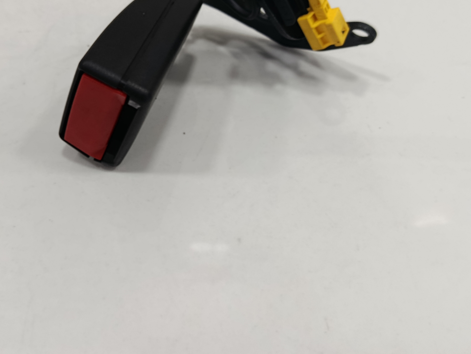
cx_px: 181
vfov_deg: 41.3
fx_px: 463
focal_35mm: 34
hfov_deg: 53.4
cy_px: 118
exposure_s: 1/100
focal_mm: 5.24
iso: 815
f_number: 1.7
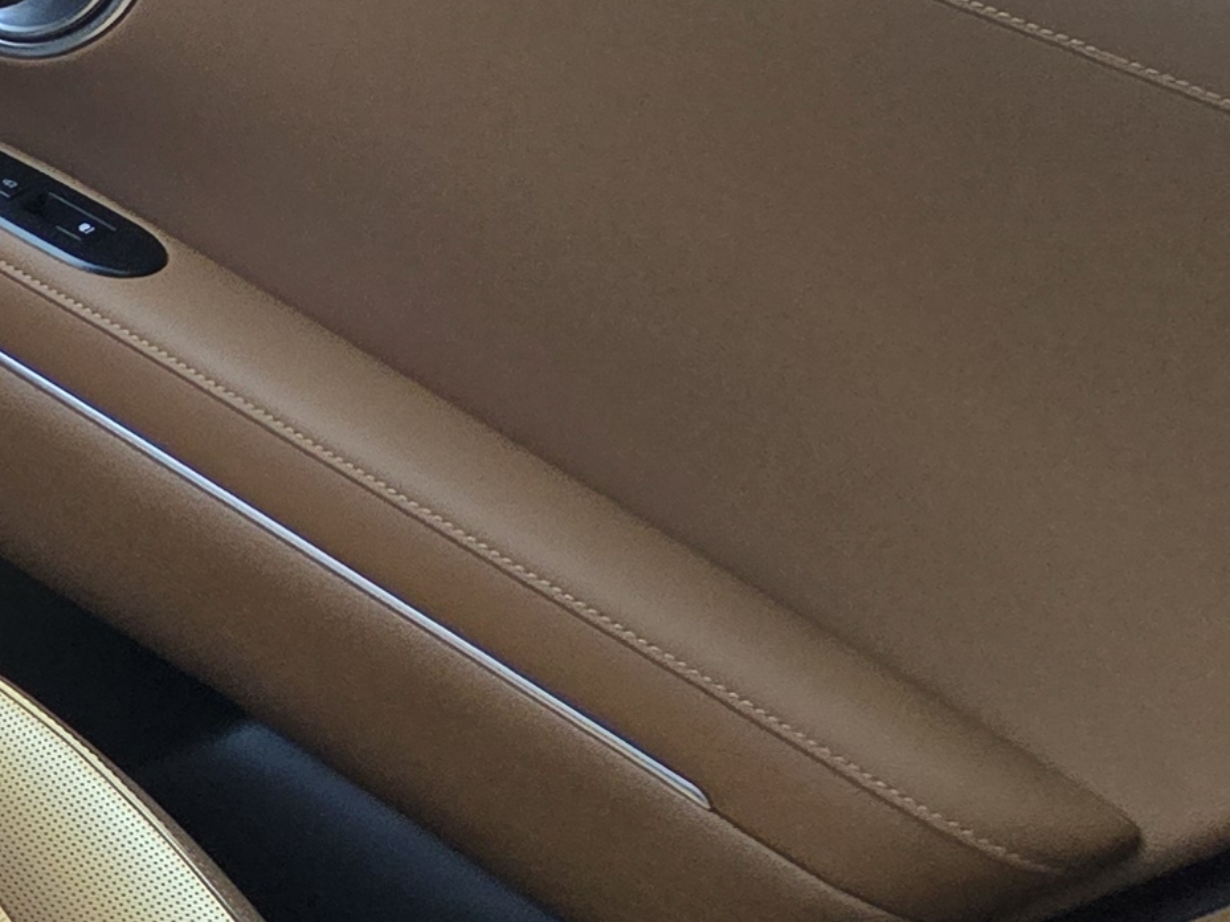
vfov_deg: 25.5
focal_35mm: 56
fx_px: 1989
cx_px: -1393
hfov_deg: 17.8
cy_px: 763
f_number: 2.2
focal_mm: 2.2
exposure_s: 1/719
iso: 100
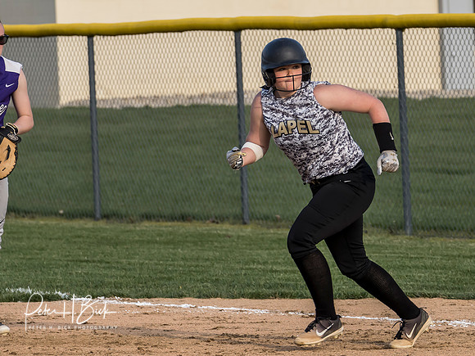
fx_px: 6172
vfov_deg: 3.3
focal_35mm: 450
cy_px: 100
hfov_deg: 4.4
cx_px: 273
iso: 400
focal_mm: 156
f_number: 5.6
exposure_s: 1/1000
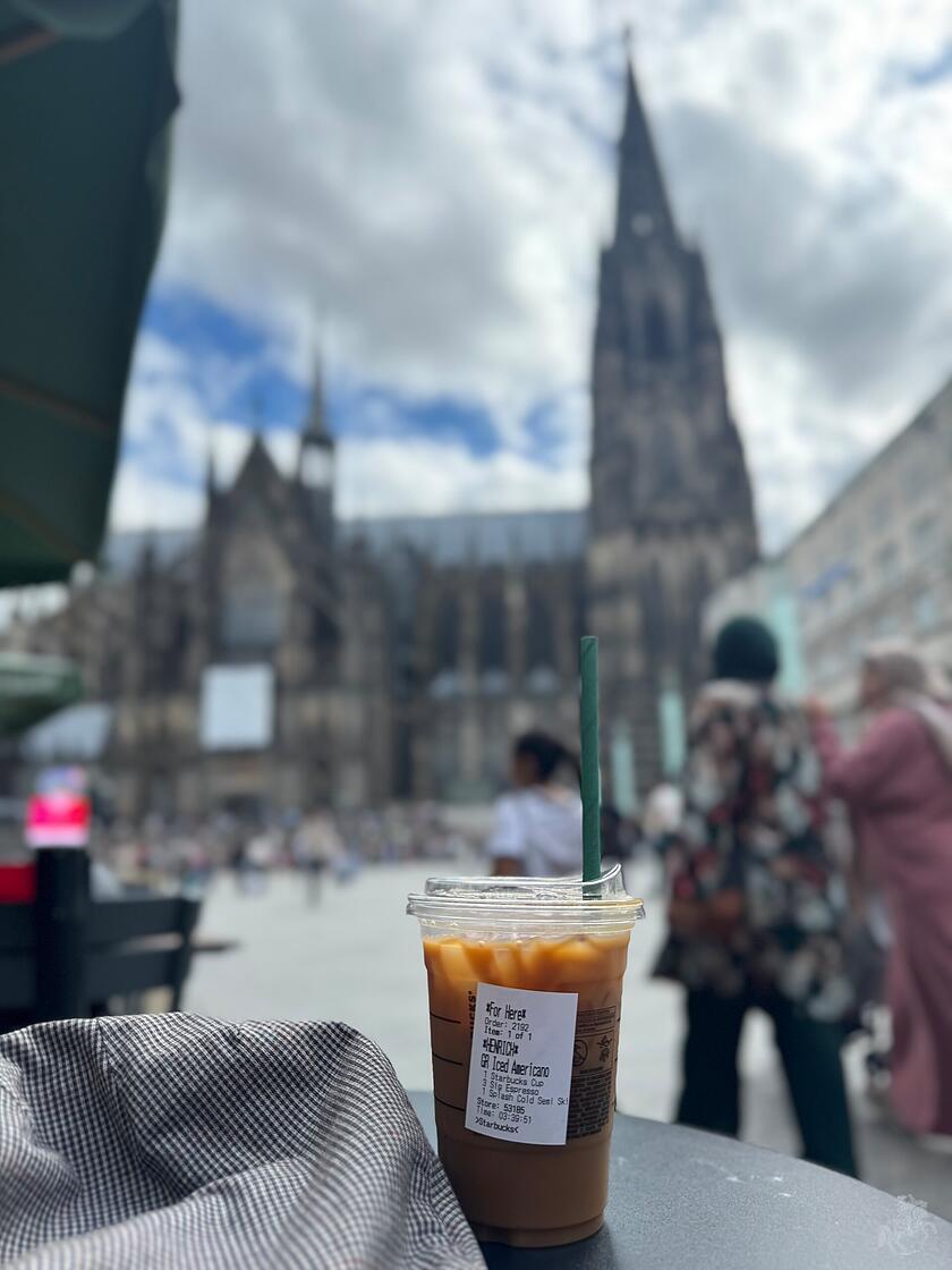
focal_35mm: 24
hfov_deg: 56.8
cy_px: 635
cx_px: 476
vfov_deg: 71.6
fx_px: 880
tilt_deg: +13.4
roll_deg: +1.2
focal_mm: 6.76
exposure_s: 1/1637
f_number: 1.78
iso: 80
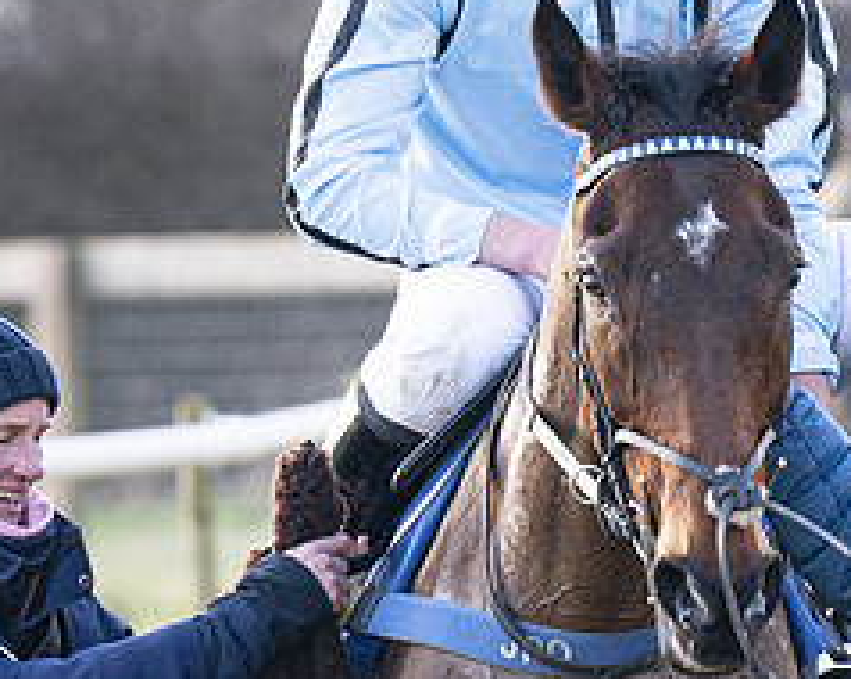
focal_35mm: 1052
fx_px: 26474
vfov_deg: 1.5
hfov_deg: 1.8
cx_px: 591
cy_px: 99
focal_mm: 200
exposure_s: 1/400
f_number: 5
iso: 400
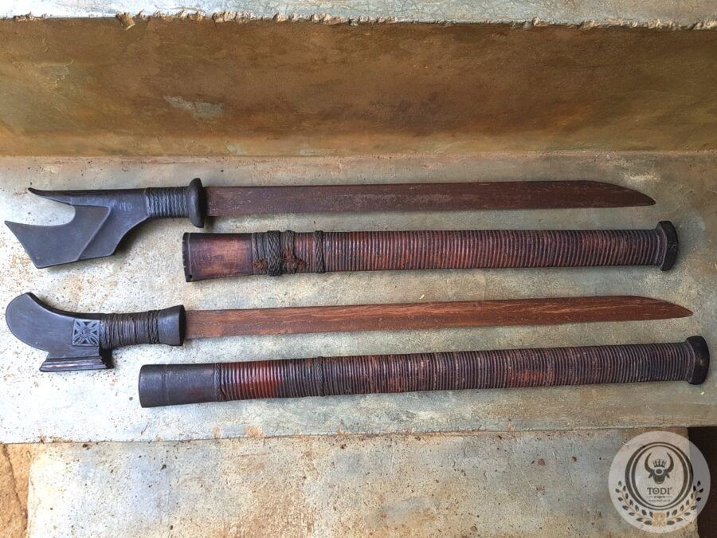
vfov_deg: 53.1
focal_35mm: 26
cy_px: 269
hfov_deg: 67.3
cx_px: 358
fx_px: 539
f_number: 1.7
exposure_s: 1/125
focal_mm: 4.3
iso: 40
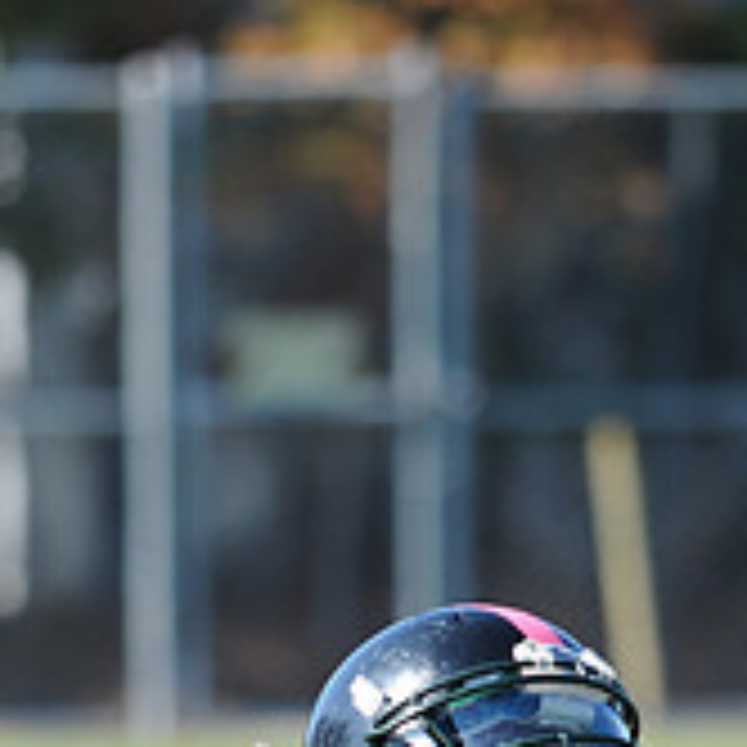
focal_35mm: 1331
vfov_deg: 1.3
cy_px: 1188
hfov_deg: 1.3
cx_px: 353
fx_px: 32496
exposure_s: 1/500
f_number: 5
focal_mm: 300
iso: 200
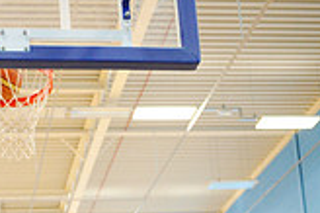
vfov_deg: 14.4
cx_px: 44
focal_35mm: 85
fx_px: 755
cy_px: 363
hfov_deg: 23.4
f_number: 2.8
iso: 8000
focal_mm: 31
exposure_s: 1/400
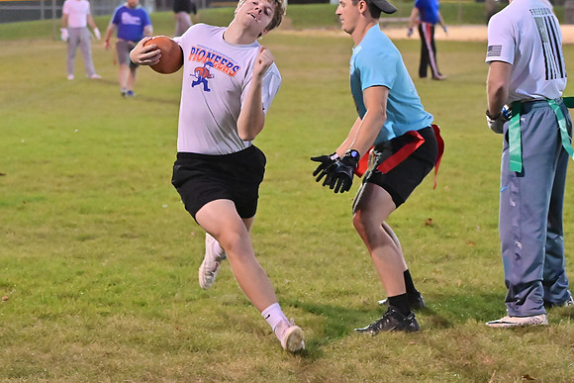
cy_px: 192
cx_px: 287
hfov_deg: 16.1
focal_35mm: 127
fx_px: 2025
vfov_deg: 10.8
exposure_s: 1/400
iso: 6400
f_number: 4
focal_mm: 85
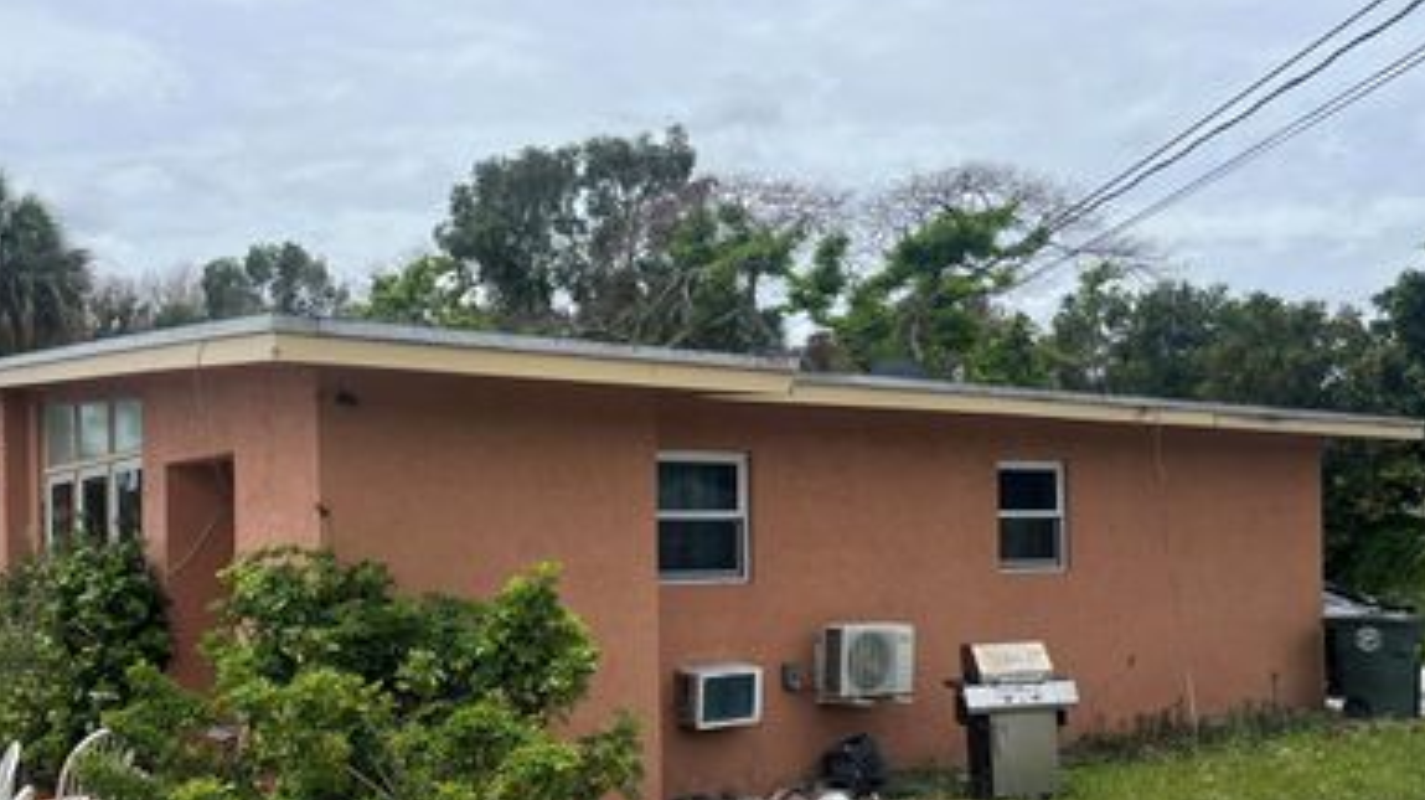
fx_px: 1397
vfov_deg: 31.7
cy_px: 538
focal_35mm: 37
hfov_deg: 53.8
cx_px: 610
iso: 50
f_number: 1.6
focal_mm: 5.1
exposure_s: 1/5076
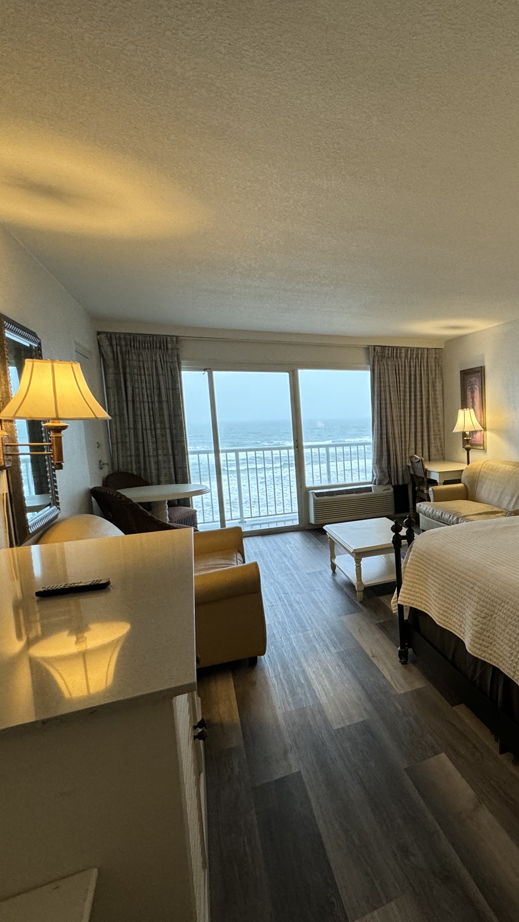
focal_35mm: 21
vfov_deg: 83.8
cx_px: 501
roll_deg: +1.1
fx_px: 514
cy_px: 471
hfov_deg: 46.3
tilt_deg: -7.1
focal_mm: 2.22
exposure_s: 1/60
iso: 200
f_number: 2.2
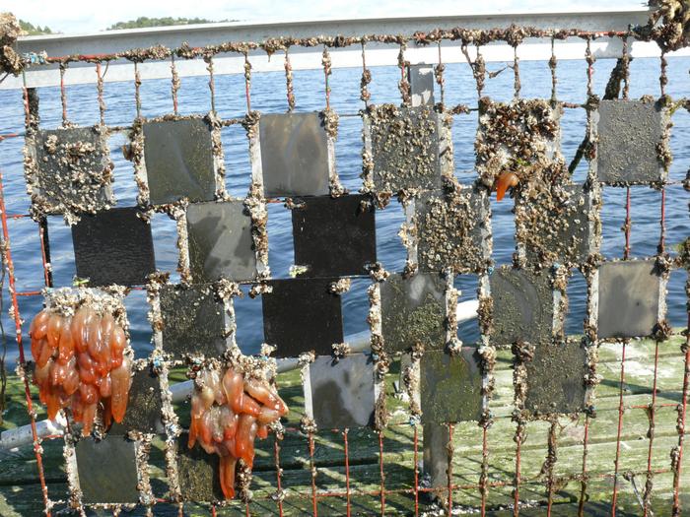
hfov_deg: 52.6
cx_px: 345
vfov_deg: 40.7
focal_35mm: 35
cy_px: 258
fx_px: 698
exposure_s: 1/125
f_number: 7.1
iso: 100
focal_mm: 7.4
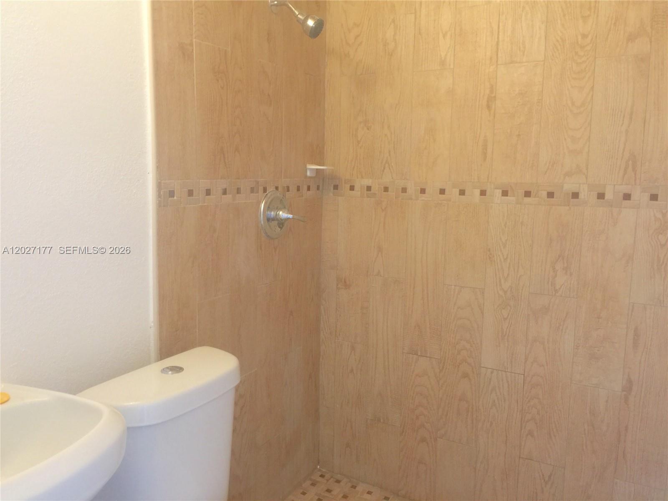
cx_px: 334
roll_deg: -2.4
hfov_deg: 61.7
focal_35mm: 29
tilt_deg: -7.1
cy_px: 250
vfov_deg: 48.2
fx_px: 560
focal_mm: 4.15
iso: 40
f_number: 2.2
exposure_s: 1/15
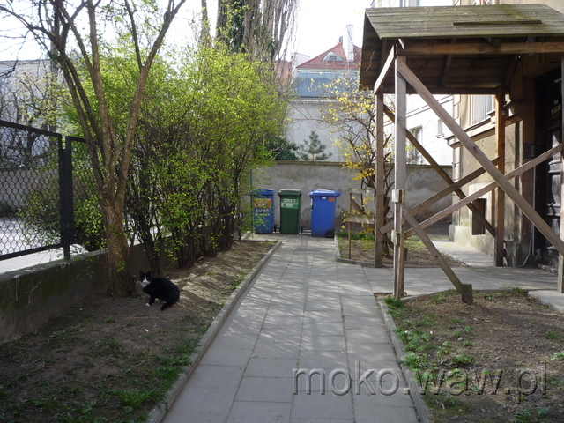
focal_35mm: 32
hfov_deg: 56.8
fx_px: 521
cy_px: 212
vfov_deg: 44.2
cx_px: 282
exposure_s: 1/160
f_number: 4
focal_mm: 5.2
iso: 100
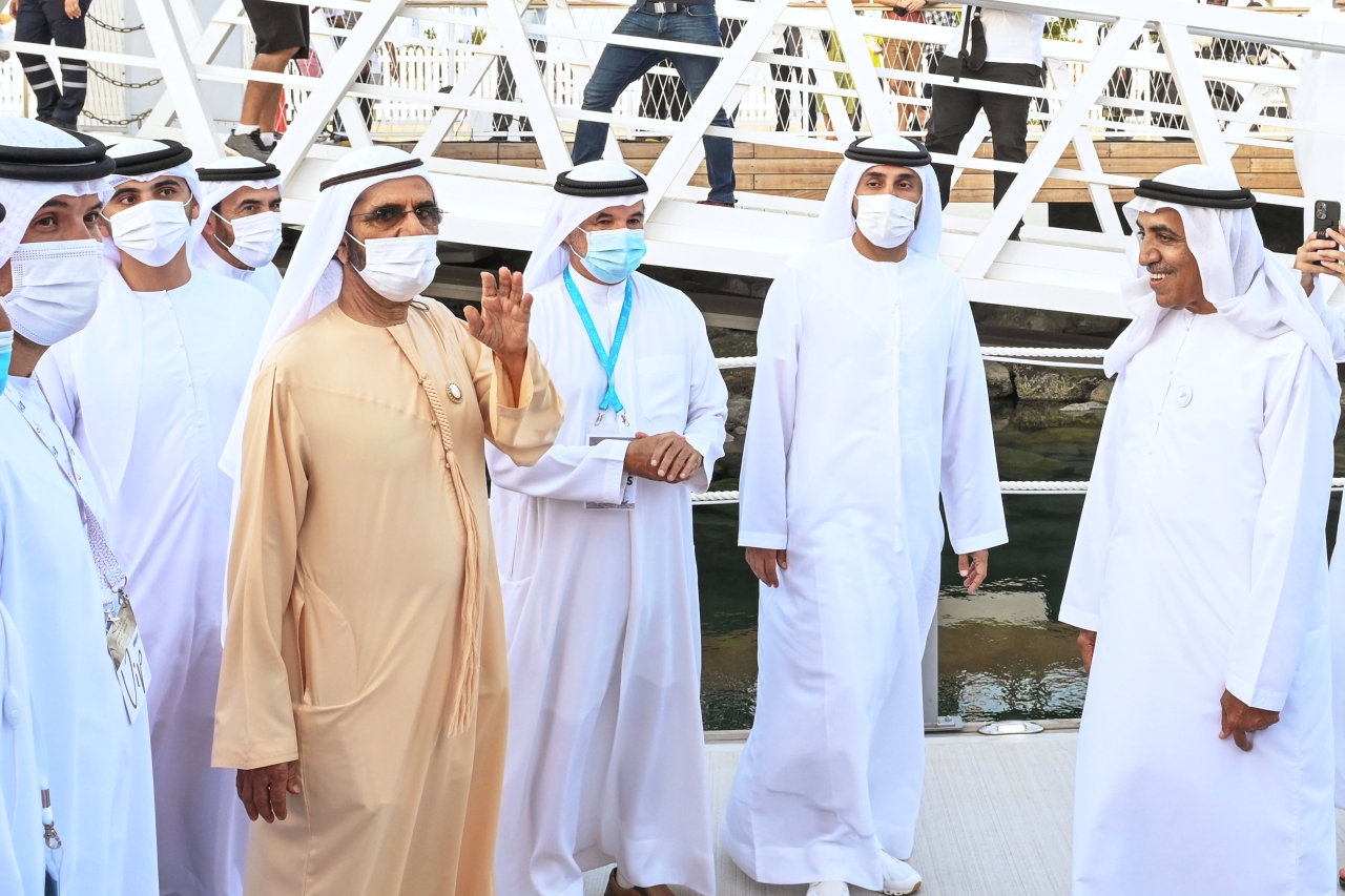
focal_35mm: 24
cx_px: 672
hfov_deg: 73.8
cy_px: 448
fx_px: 896
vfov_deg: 53.1
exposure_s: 1/200
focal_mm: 24
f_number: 9
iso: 1000
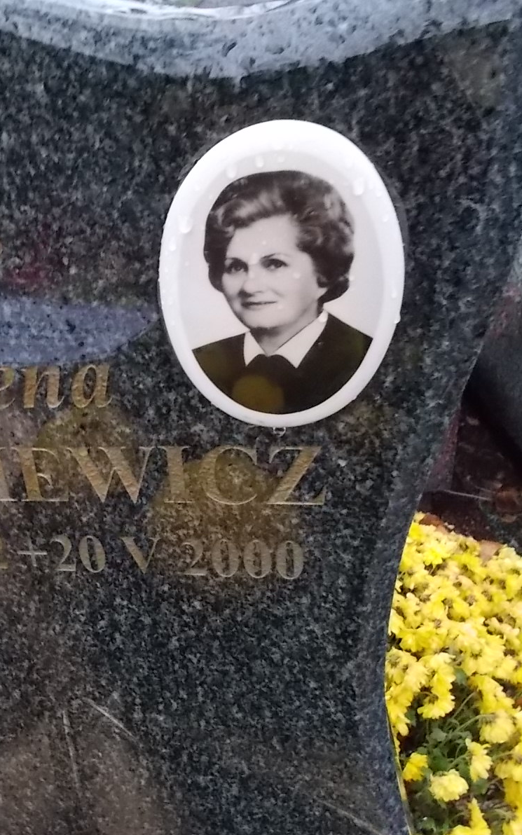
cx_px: 87
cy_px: 420
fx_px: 842
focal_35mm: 37
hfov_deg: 33.2
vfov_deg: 52.7
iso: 400
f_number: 3.2
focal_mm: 4.6
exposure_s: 1/100
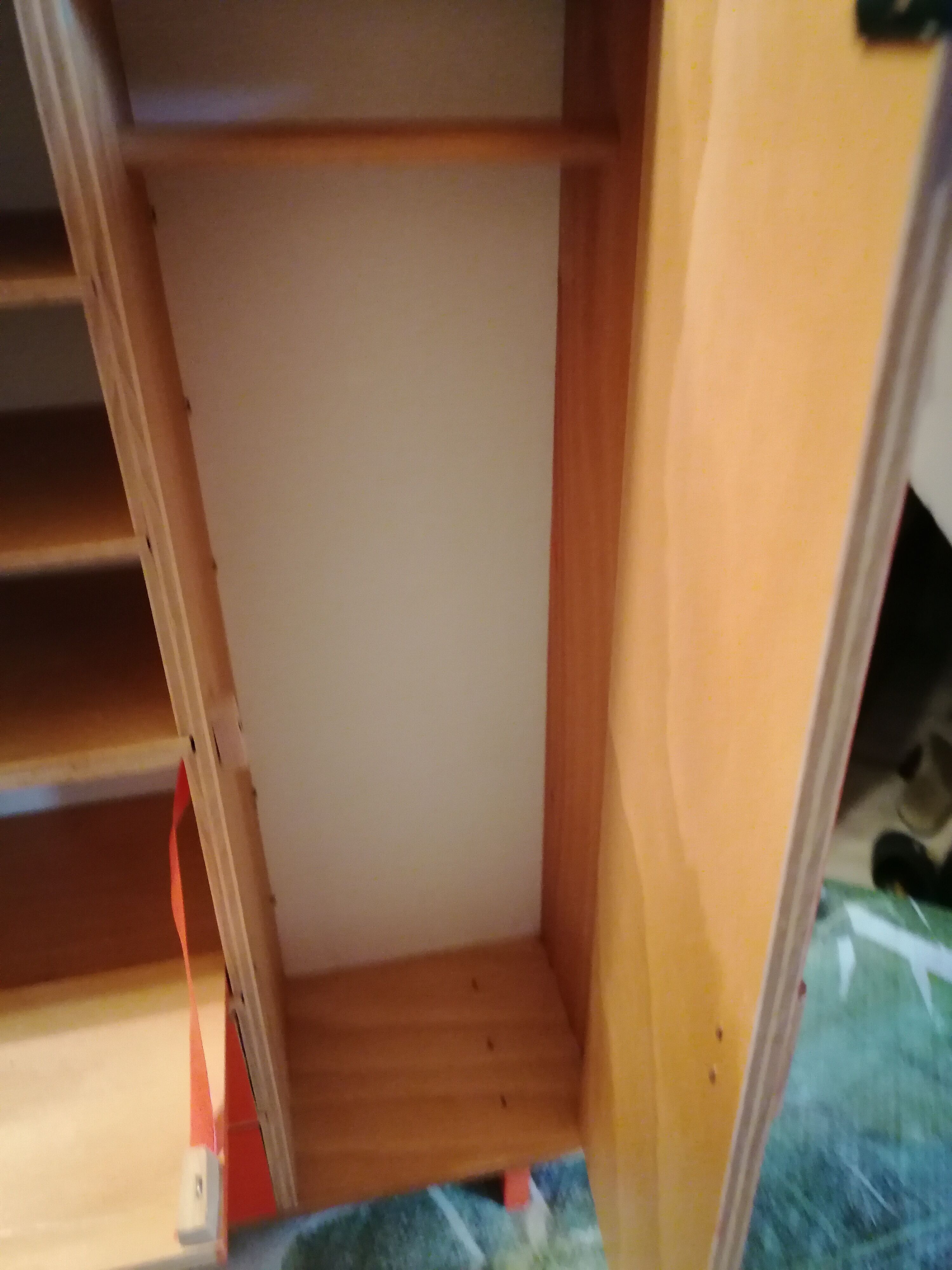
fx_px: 990
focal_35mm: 27
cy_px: 635
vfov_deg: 65.3
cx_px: 476
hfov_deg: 51.4
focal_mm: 5.3
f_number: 1.8
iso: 1600
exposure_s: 1/25
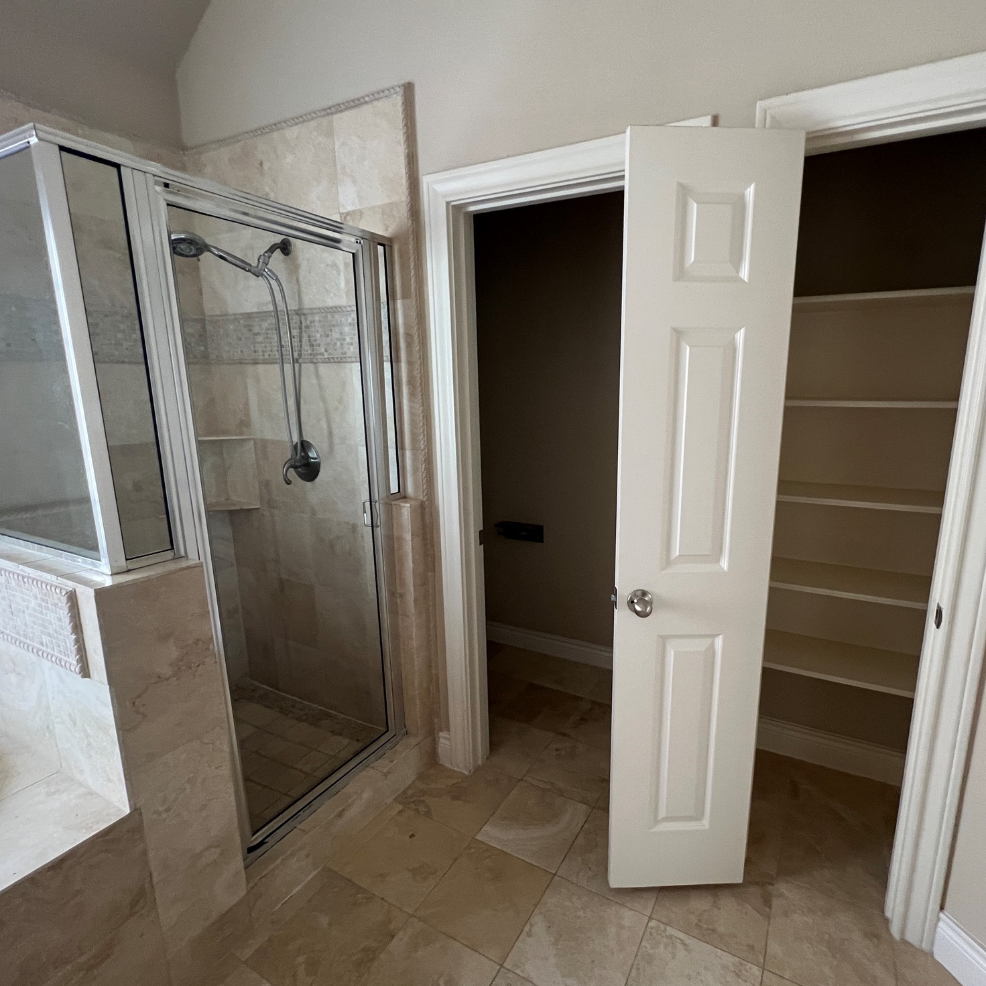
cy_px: 500
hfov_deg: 87.0
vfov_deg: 87.4
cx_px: 557
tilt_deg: -10.9
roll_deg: -0.5
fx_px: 516
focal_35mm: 16
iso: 250
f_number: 1.8
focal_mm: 1.57
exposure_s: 1/60
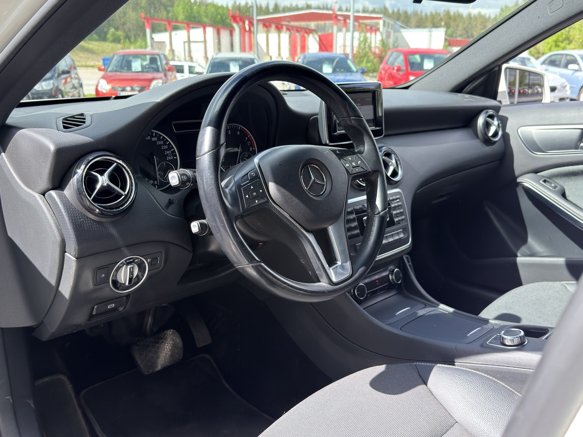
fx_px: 573
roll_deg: +0.9
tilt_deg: -16.9
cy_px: 218
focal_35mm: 34
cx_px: 292
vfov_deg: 41.8
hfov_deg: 54.0
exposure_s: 1/736
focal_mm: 6.76
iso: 100
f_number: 1.78
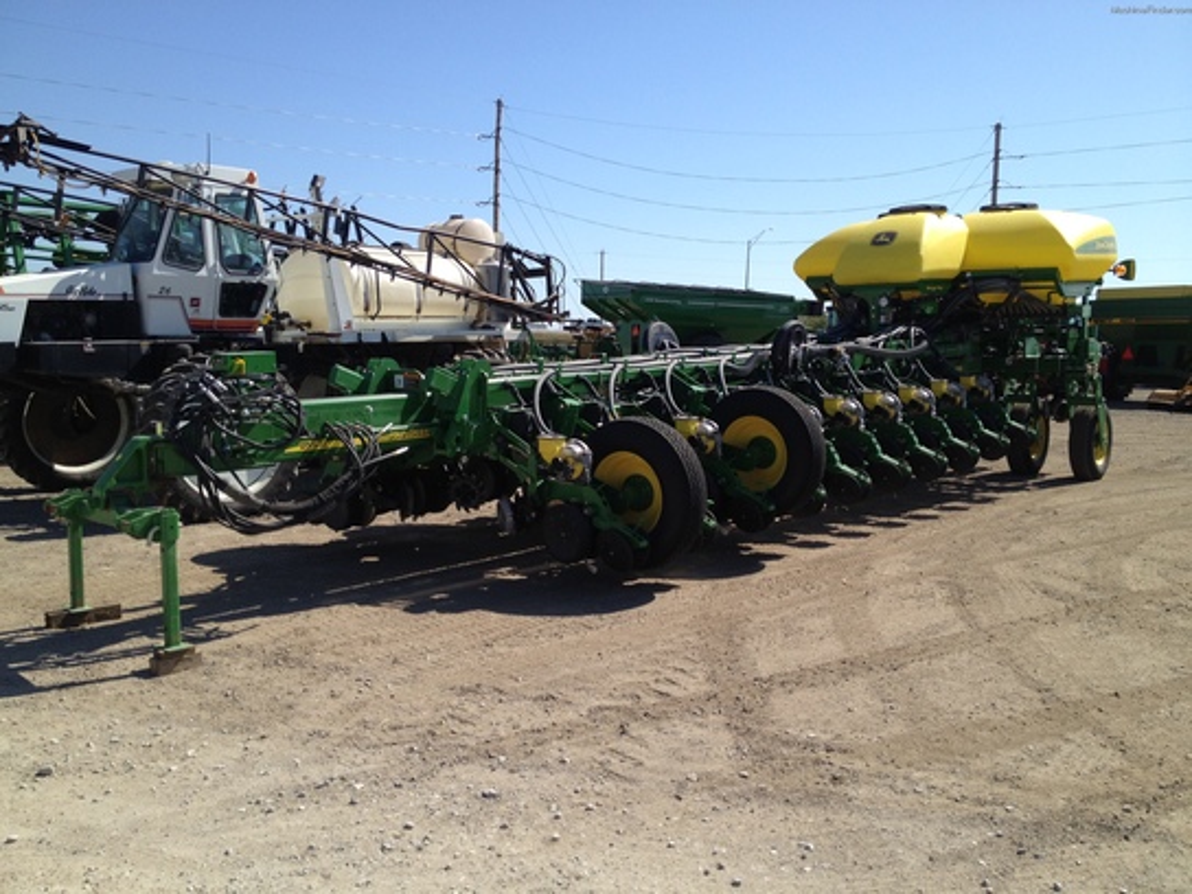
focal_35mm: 35
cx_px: 596
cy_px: 447
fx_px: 1205
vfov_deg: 40.7
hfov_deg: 52.6
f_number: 2.4
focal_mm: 4.28
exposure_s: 1/1672
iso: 64
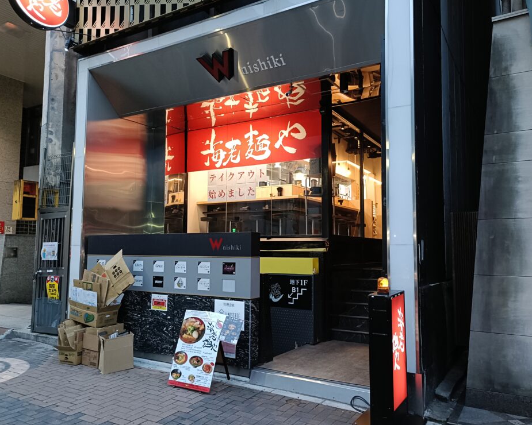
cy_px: 218
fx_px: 425
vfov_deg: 53.2
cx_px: 281
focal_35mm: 27
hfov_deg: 64.0
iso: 1250
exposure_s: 1/50
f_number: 1.7
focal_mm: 4.7
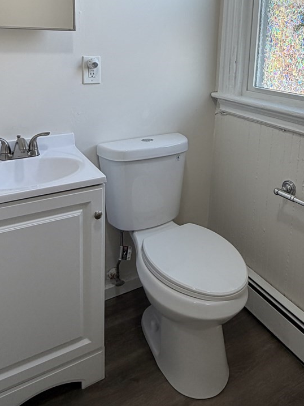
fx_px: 351
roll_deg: -2.3
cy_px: 99
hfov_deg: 46.7
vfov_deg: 56.8
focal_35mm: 30
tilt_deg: -8.1
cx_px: 171
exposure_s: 1/120
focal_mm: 2.22
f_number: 2.2
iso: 100
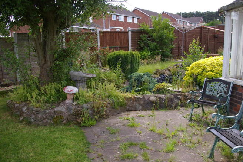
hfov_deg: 59.5
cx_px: 122
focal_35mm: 32
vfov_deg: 41.6
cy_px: 81
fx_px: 212
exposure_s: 1/180
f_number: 6.7
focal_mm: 21
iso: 200
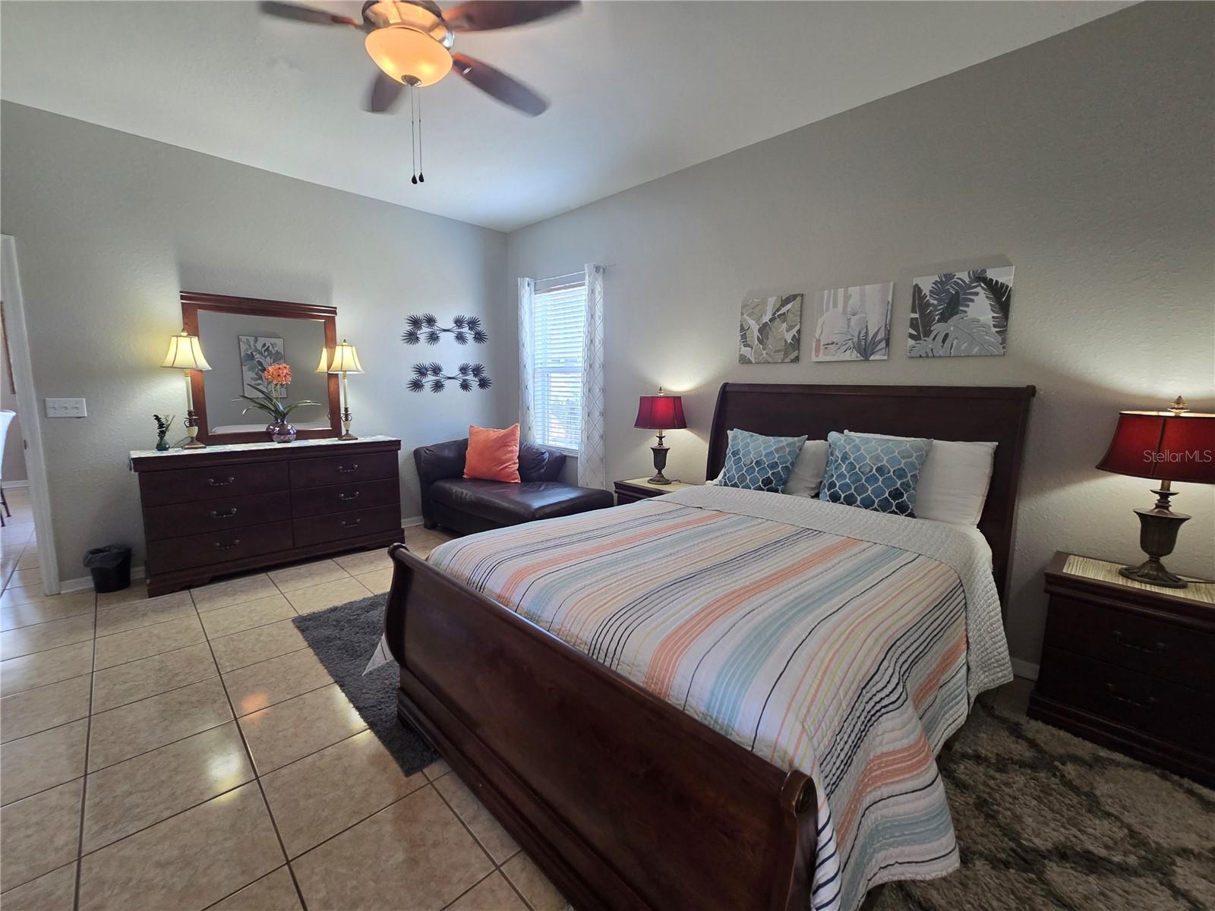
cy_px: 456
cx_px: 608
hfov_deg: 106.2
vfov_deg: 89.9
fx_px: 456
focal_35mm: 13
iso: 200
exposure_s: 1/60
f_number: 2.2
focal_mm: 2.2
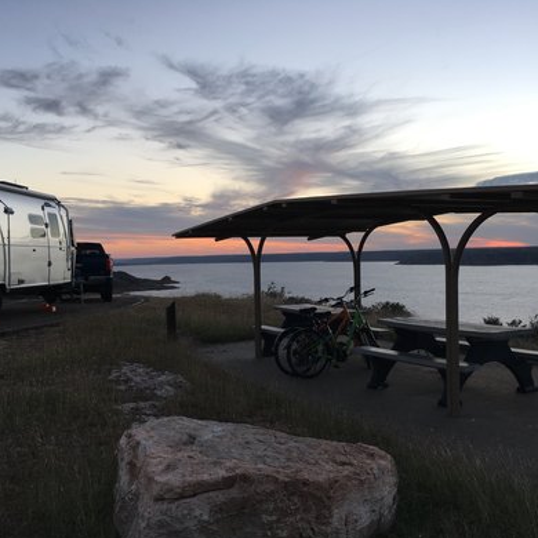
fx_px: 615
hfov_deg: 47.2
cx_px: 257
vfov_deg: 47.2
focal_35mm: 35
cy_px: 270
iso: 32
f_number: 2.2
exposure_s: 1/60
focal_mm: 4.15
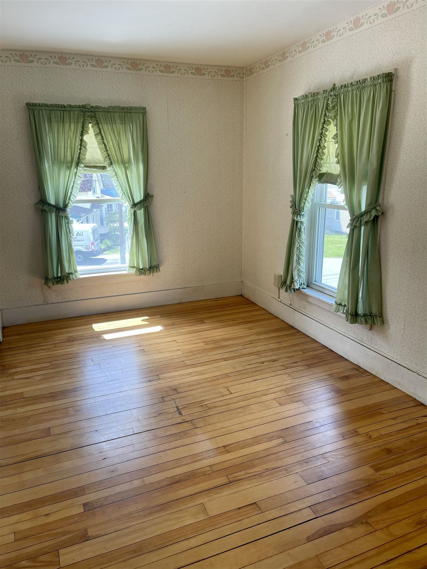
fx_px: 428
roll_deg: +0.5
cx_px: 214
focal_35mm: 26
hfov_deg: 53.1
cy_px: 284
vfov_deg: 67.3
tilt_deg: -15.0
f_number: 1.6
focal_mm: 5.1
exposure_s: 1/120
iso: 40
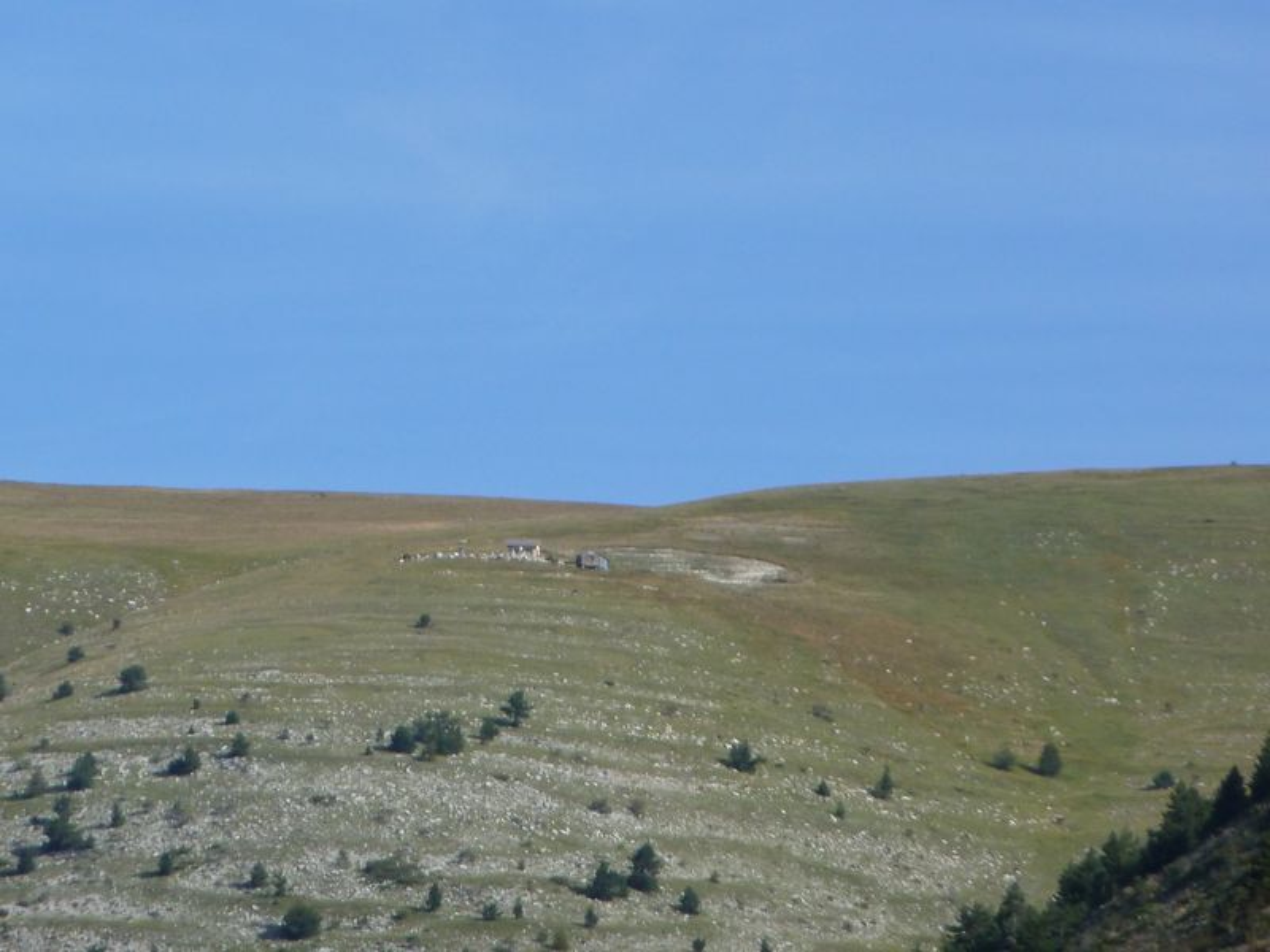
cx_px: 635
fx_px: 14639
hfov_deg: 5.0
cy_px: 476
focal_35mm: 399
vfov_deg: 3.7
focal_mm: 49.2
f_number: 4.9
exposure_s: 1/1000
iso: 160
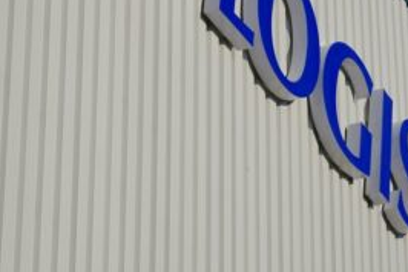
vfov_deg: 7.0
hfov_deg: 10.5
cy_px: 53
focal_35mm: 196
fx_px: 2220
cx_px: 336
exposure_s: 1/800
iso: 100
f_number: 5.6
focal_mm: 50
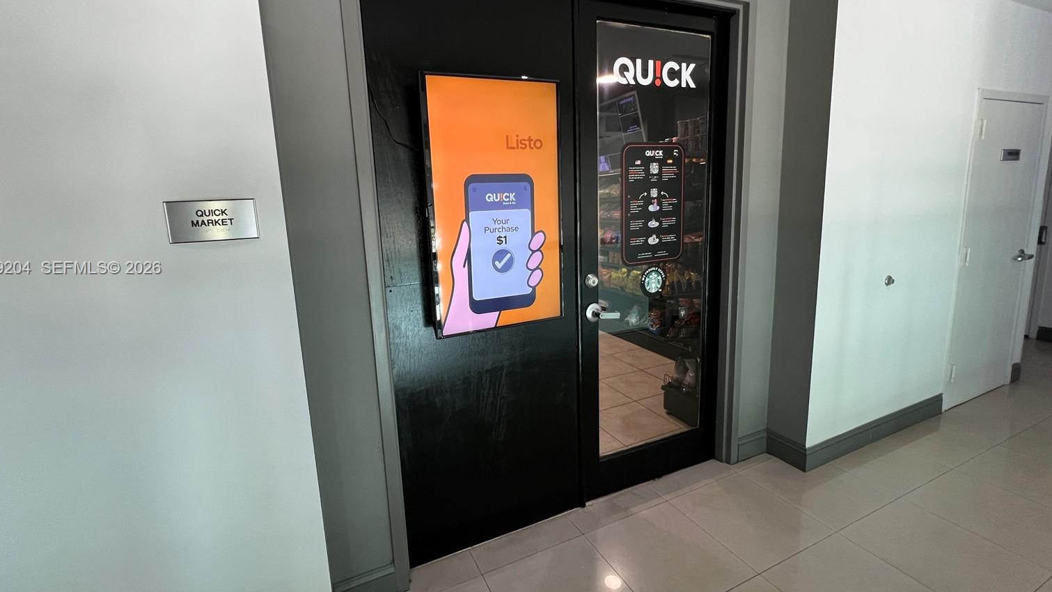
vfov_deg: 70.4
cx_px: 501
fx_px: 418
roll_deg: +2.0
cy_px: 269
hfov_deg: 102.9
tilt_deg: -8.6
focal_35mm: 15
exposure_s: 1/60
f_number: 1.8
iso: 200
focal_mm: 1.57
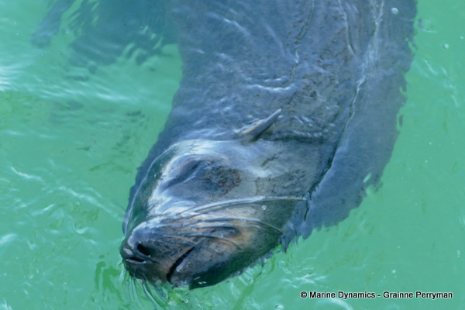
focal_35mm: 175
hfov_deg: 11.7
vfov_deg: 7.8
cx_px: 232
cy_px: 155
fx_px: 2260
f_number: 4
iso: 500
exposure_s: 1/125
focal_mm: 63.88
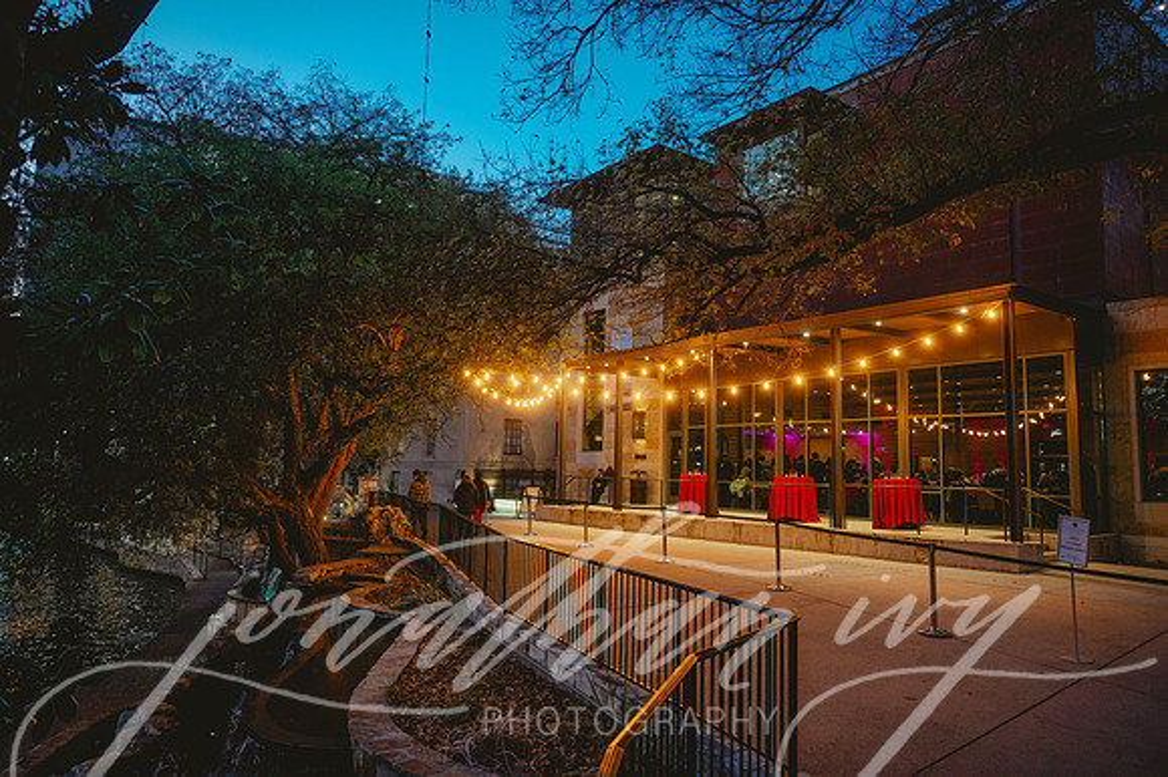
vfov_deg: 53.1
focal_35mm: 24
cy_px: 388
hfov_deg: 73.8
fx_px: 778
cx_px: 584
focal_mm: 24
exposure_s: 1/60
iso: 1600
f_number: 3.5
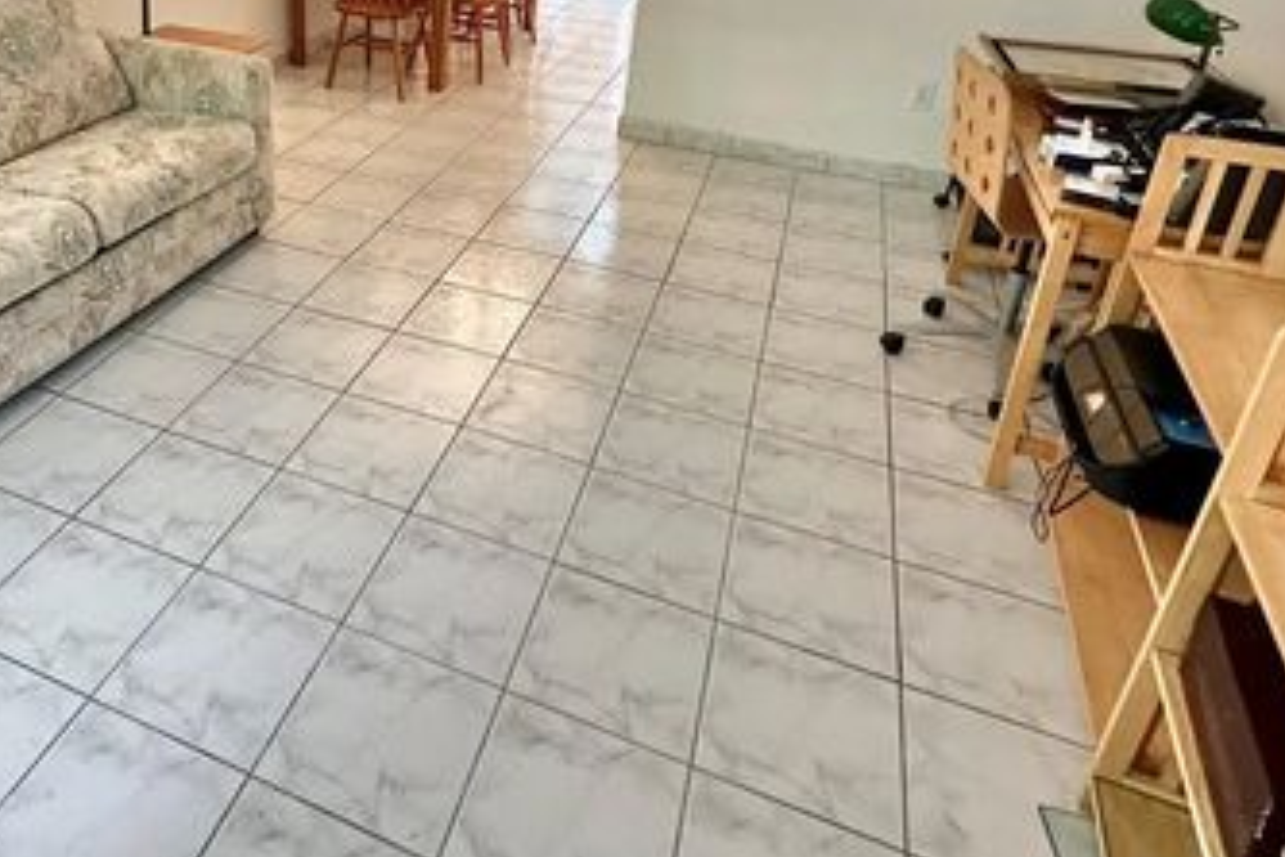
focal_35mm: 28
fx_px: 999
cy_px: 116
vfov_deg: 43.2
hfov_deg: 63.4
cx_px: 405
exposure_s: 1/120
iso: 200
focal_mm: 2.22
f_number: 2.2
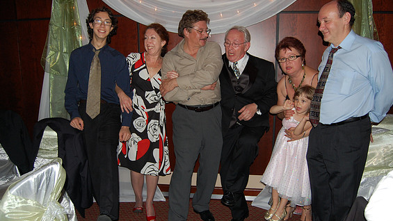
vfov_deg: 40.2
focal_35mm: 29
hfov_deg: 66.1
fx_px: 302
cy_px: 117
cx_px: 196
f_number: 3.5
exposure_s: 1/60
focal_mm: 18
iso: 400
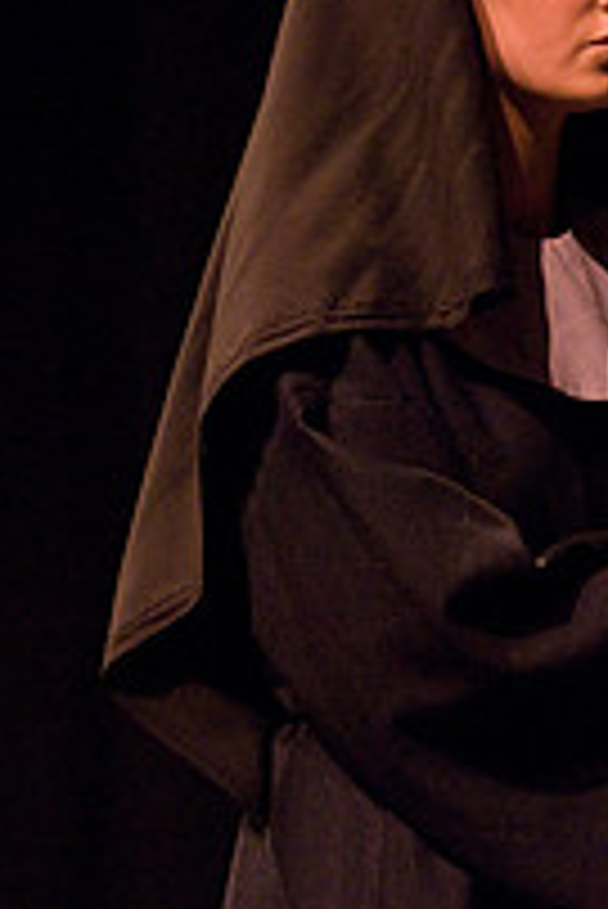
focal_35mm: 450
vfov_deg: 4.6
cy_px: 369
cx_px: 457
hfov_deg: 3.1
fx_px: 11382
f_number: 2.8
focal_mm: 135
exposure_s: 1/125
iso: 1600
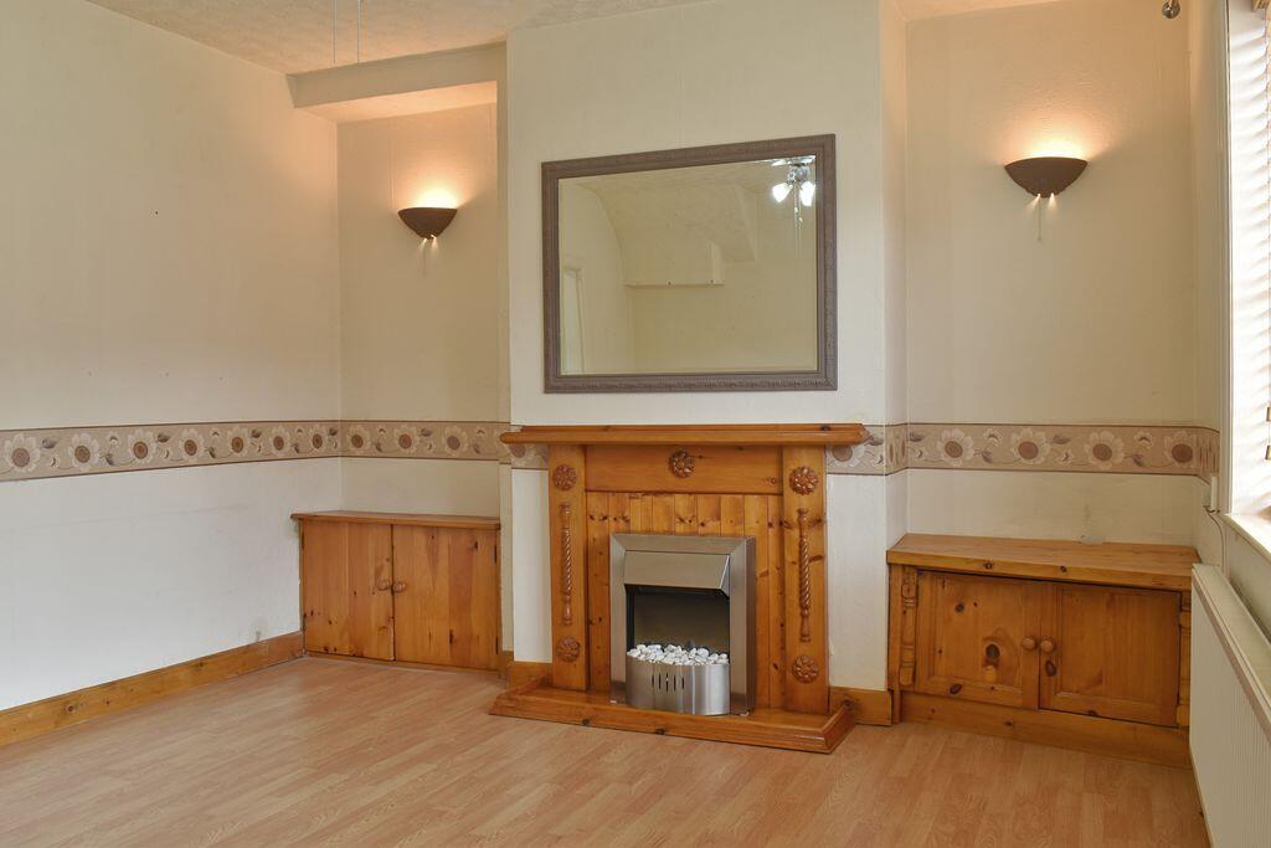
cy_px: 424
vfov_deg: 41.7
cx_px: 636
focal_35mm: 32
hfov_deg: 59.5
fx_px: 1112
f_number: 13
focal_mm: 21
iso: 160
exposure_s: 1/5
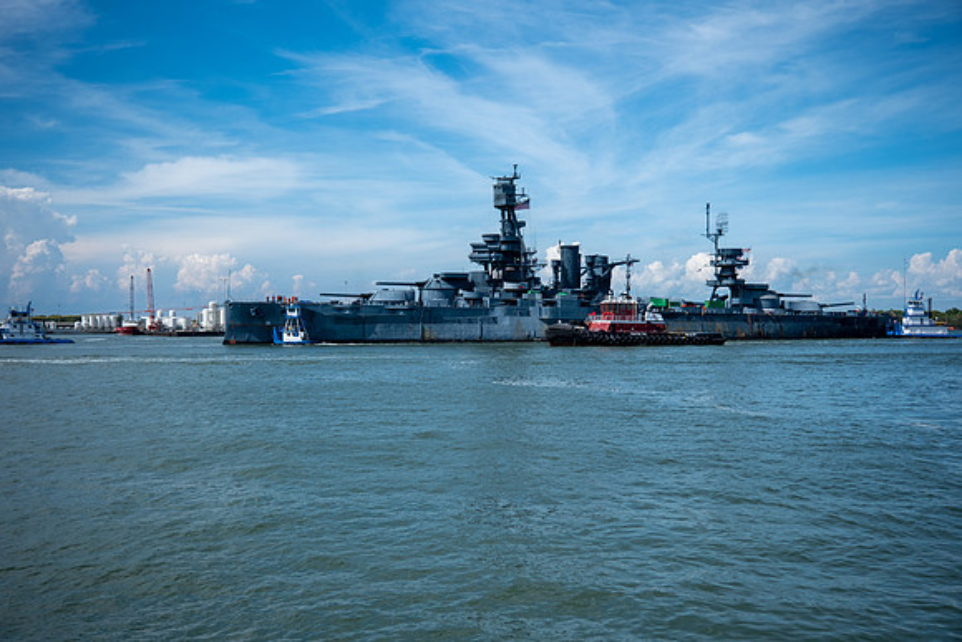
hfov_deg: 49.5
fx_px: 1042
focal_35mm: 39
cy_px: 321
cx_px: 481
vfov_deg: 34.2
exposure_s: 1/2200
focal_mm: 26
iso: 160
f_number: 4
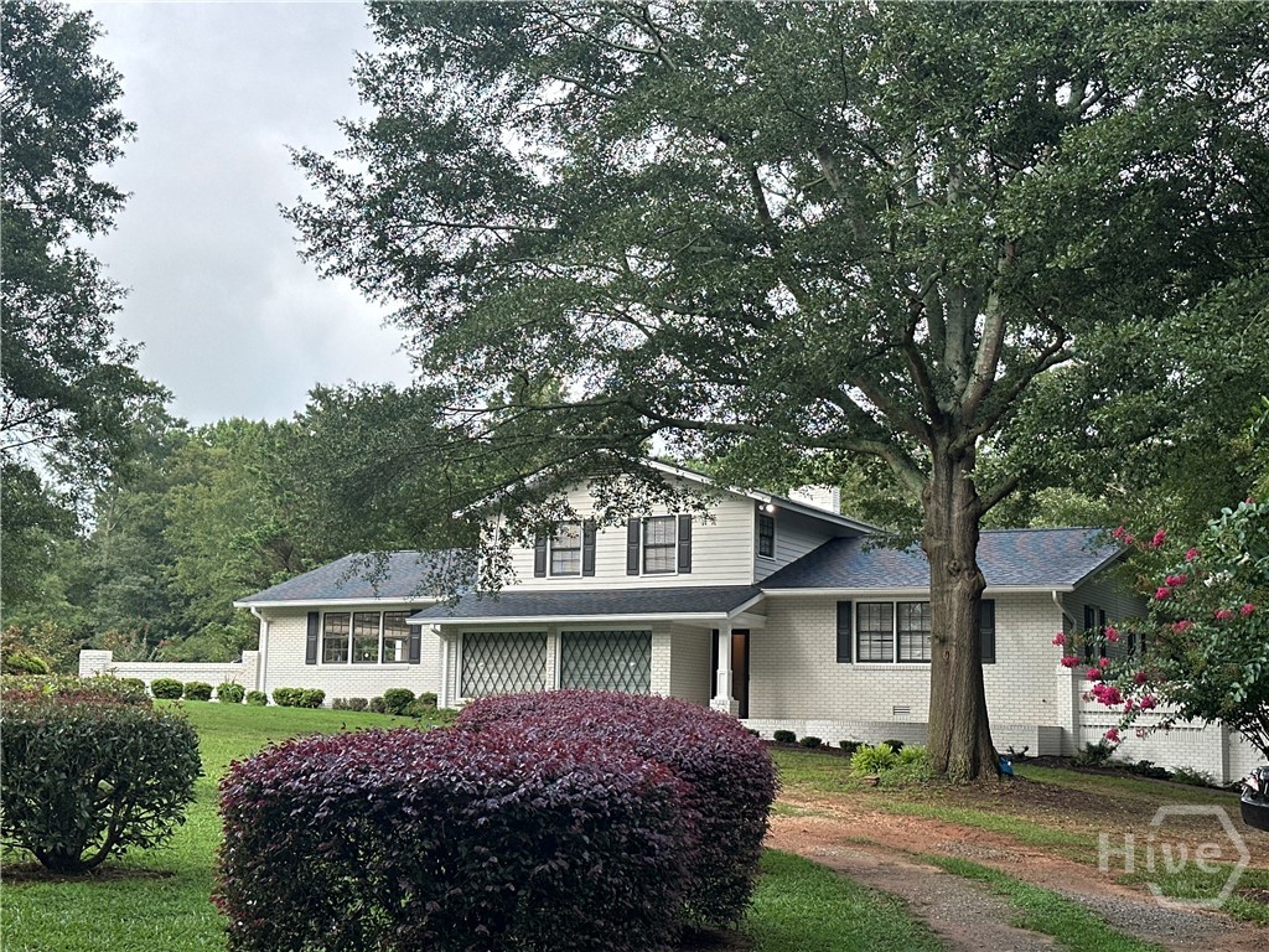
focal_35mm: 48
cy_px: 476
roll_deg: -0.9
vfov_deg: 30.3
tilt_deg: +7.9
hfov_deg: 39.7
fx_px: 1760
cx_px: 634
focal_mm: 6.86
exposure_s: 1/858
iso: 64
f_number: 1.78
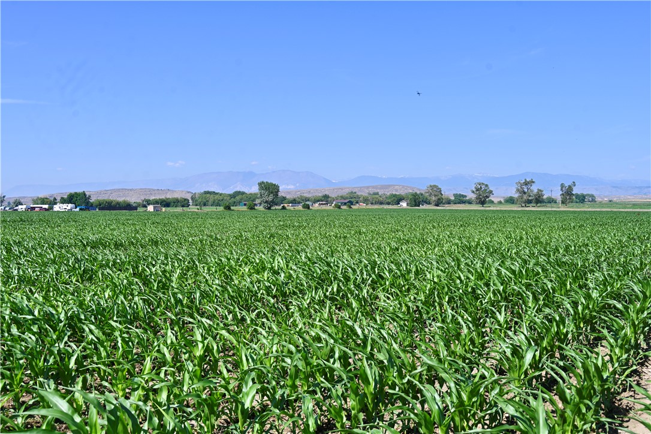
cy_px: 217
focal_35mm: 37
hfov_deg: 51.9
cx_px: 326
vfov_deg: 35.9
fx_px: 669
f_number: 7.1
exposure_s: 1/400
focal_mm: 37
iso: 100
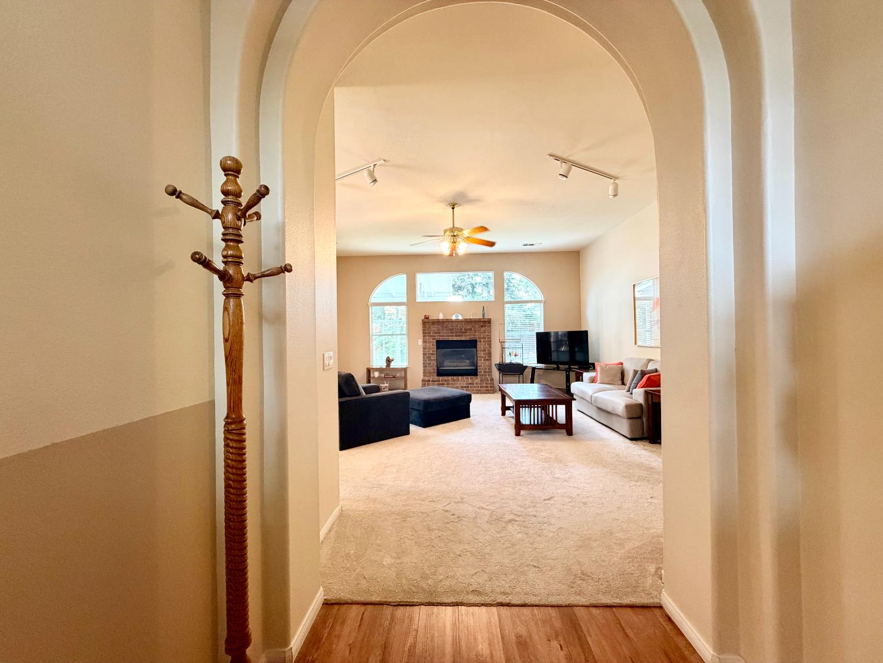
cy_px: 332
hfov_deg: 102.1
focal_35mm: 14
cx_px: 442
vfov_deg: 85.7
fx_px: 357
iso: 320
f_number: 2.2
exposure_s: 1/60
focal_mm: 2.22
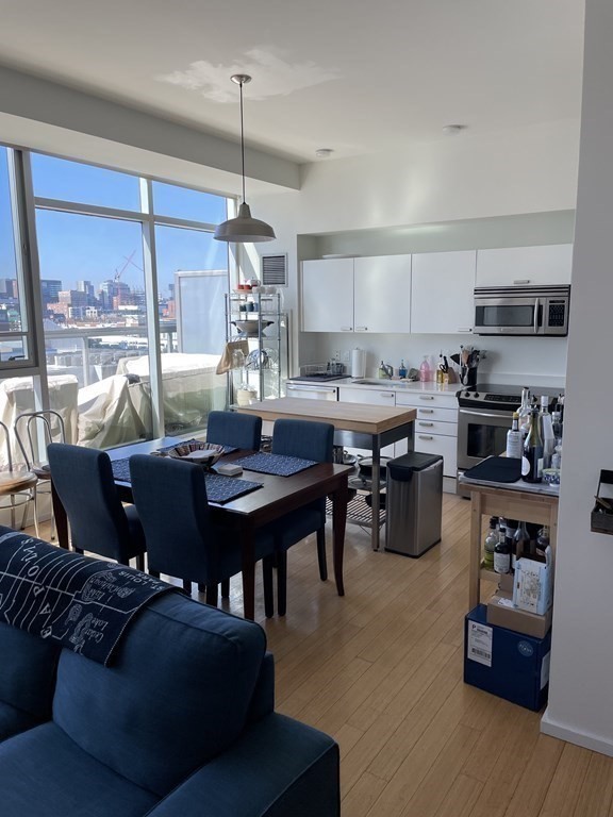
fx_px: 614
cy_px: 408
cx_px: 306
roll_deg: +1.1
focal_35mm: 26
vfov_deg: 67.3
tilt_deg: -8.8
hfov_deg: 53.1
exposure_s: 1/422
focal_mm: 4.2
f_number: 1.6
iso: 32
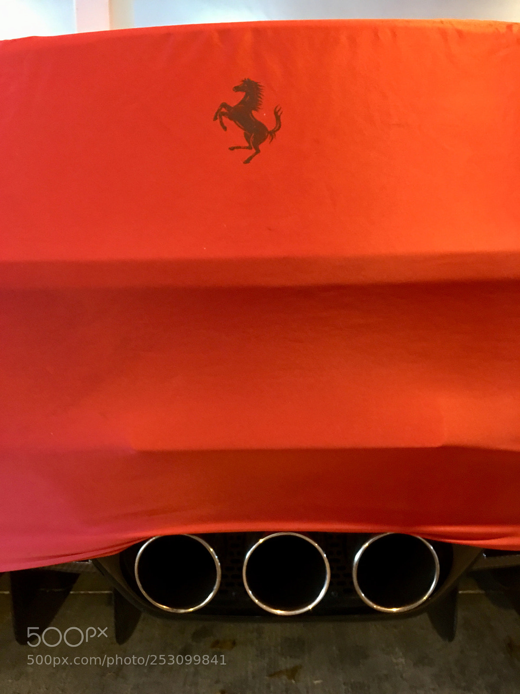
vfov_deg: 61.7
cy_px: 347
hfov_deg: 48.2
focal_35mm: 29
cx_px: 260
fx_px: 581
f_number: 2.2
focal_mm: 4.15
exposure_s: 1/4
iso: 100
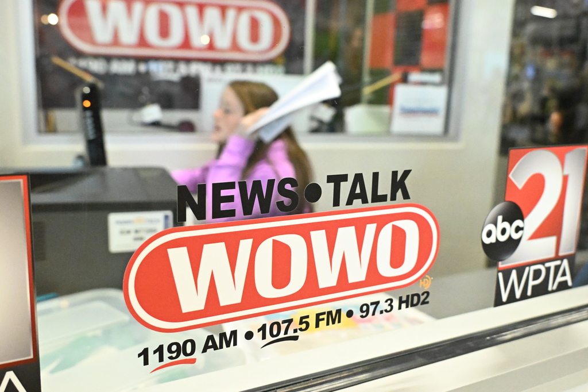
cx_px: 294
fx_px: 588
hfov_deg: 53.1
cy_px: 196
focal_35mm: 36
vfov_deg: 36.8
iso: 10000
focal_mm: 24
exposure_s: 1/640
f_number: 4
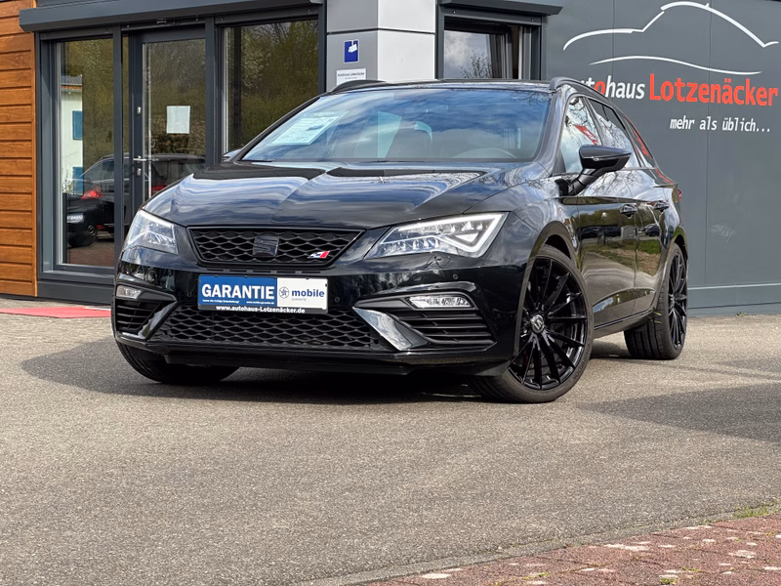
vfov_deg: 19.1
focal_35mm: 77
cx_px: 390
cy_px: 293
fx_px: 1737
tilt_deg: -4.0
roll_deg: -0.3
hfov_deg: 25.3
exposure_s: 1/207
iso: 32
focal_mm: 9
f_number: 2.8
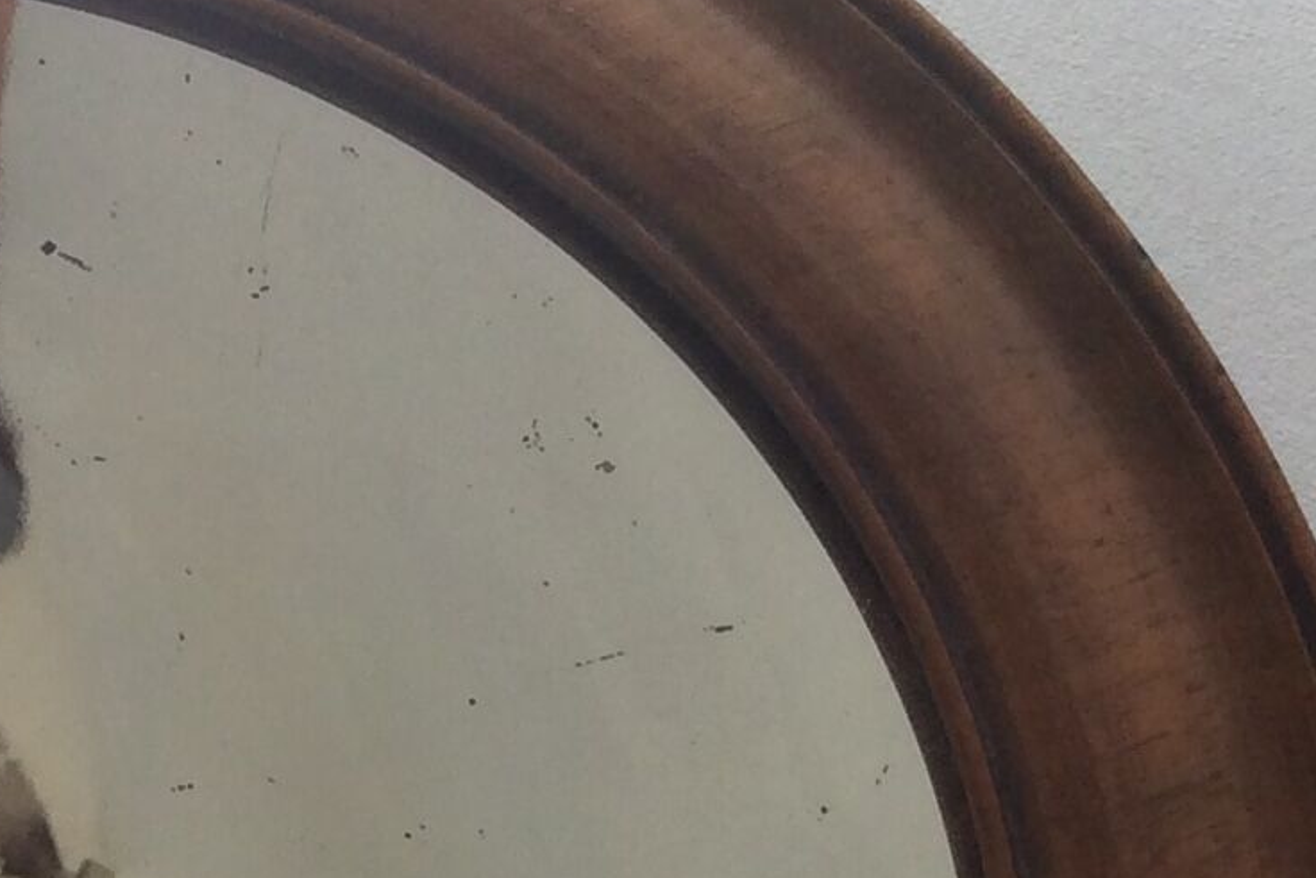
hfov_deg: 16.6
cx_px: -342
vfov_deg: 11.3
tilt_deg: -71.1
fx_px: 4278
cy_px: 1228
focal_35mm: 117
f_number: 2.4
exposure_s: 1/50
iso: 40
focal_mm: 3.3
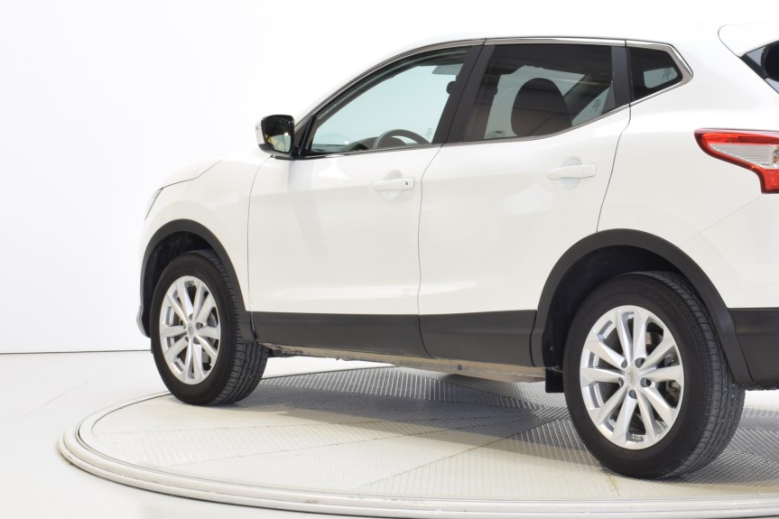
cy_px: 200
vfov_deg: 16.9
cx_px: 580
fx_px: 1749
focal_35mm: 81
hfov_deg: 24.8
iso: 100
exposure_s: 1/1.6
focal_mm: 31
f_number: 16
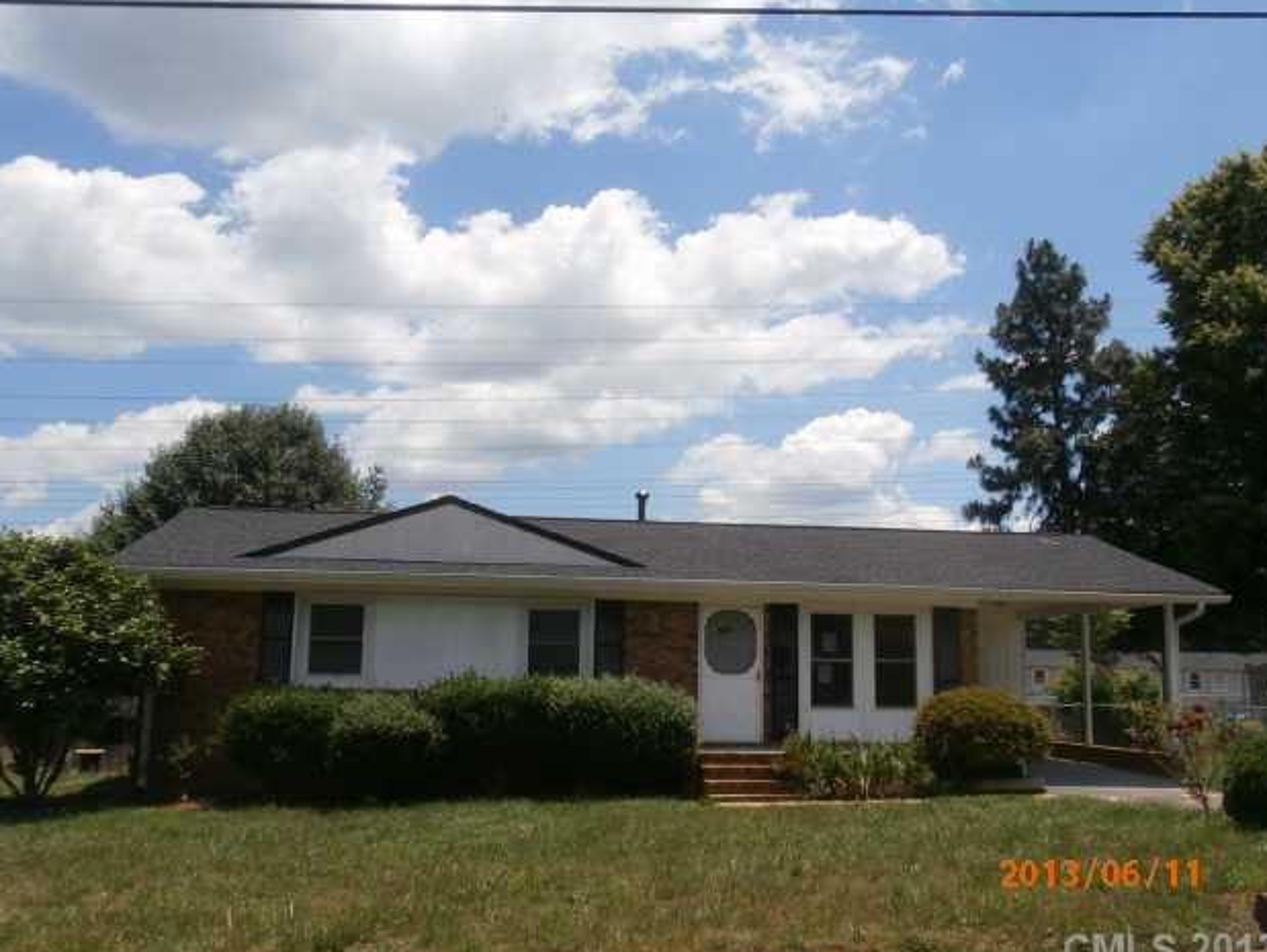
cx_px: 639
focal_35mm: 31
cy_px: 483
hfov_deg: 58.3
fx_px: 1135
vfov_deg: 45.5
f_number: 3.5
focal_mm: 5.36
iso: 100
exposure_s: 1/1600
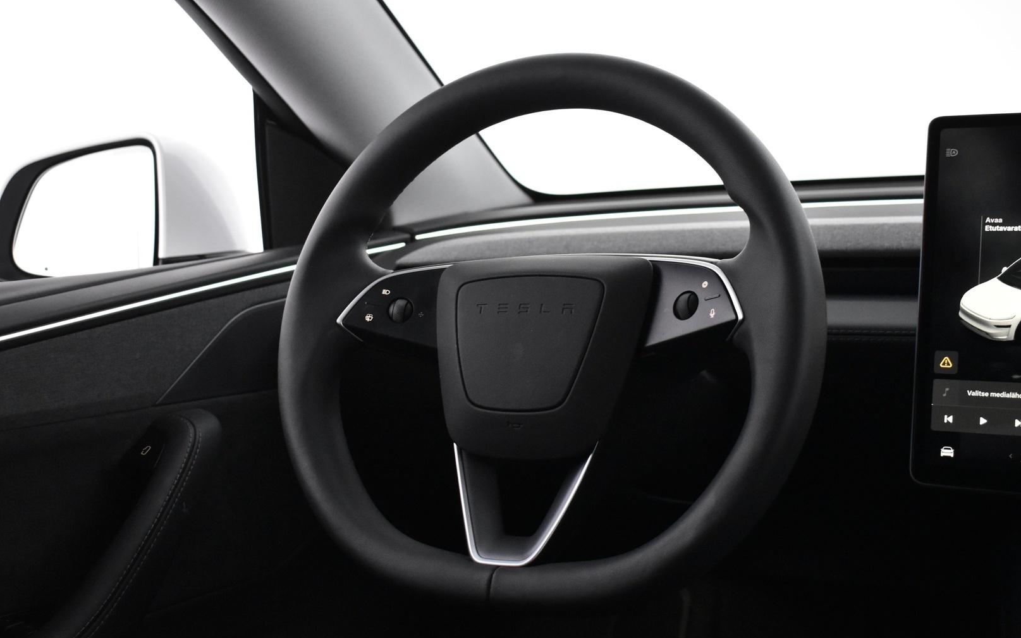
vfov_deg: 28.0
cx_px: 511
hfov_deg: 43.5
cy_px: 330
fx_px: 1280
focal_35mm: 46
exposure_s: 1/40
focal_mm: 30
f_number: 4.2
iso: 3200
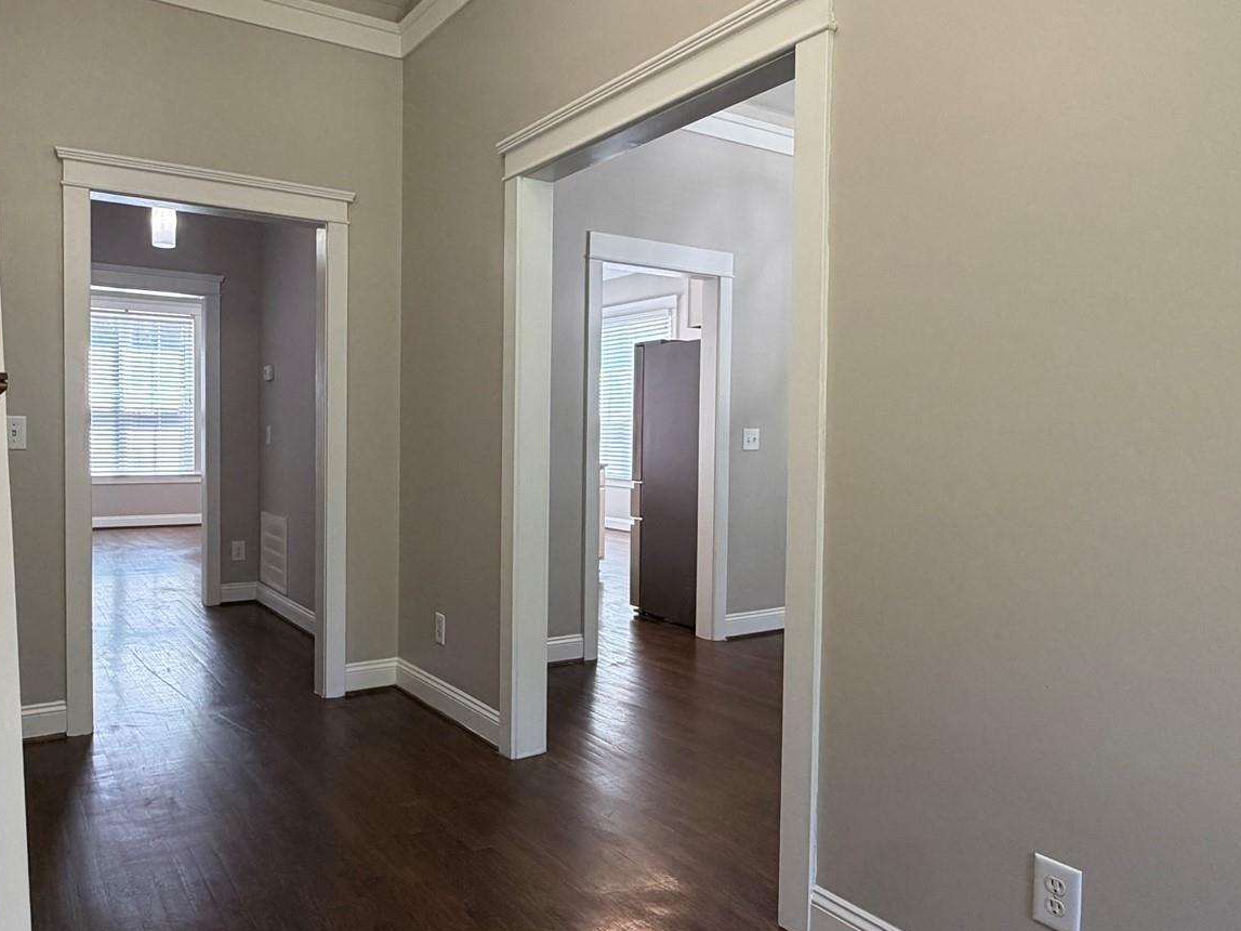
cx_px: 507
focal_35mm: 25
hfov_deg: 68.8
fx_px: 896
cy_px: 468
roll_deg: -0.6
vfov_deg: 54.9
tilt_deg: -2.7
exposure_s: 1/60
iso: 200
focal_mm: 2.22
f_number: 2.2
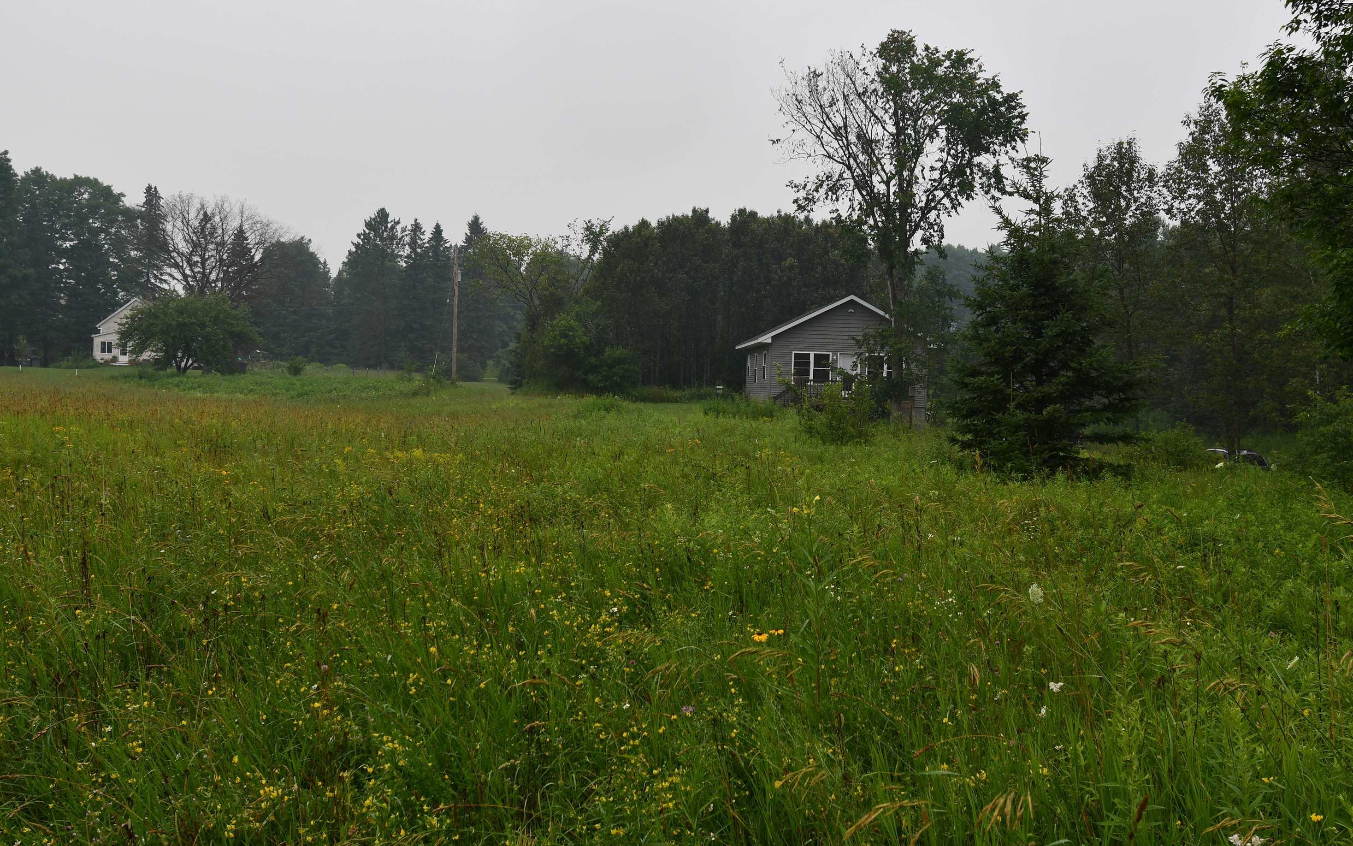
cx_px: 704
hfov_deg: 59.6
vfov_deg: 39.4
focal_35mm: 32
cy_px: 412
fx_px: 1180
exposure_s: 1/250
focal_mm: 20
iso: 140
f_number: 8
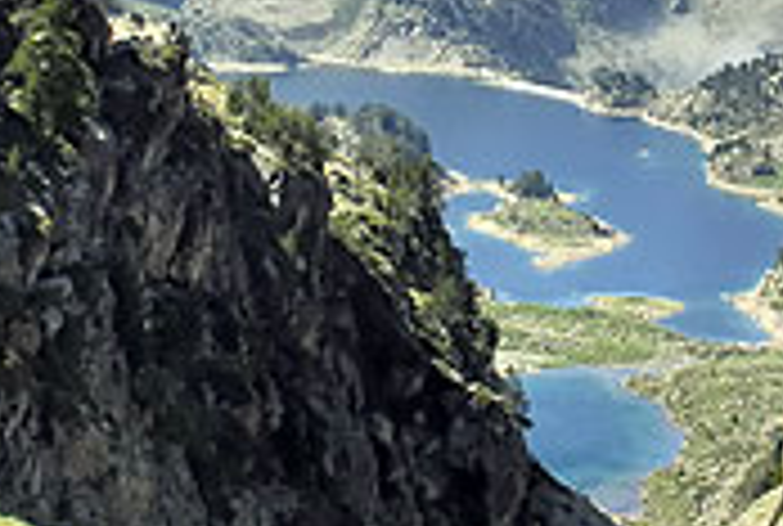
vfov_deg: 11.0
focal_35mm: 124
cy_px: 40
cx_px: 544
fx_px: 2704
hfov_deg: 16.4
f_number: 8
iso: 100
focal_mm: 32
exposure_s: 1/250
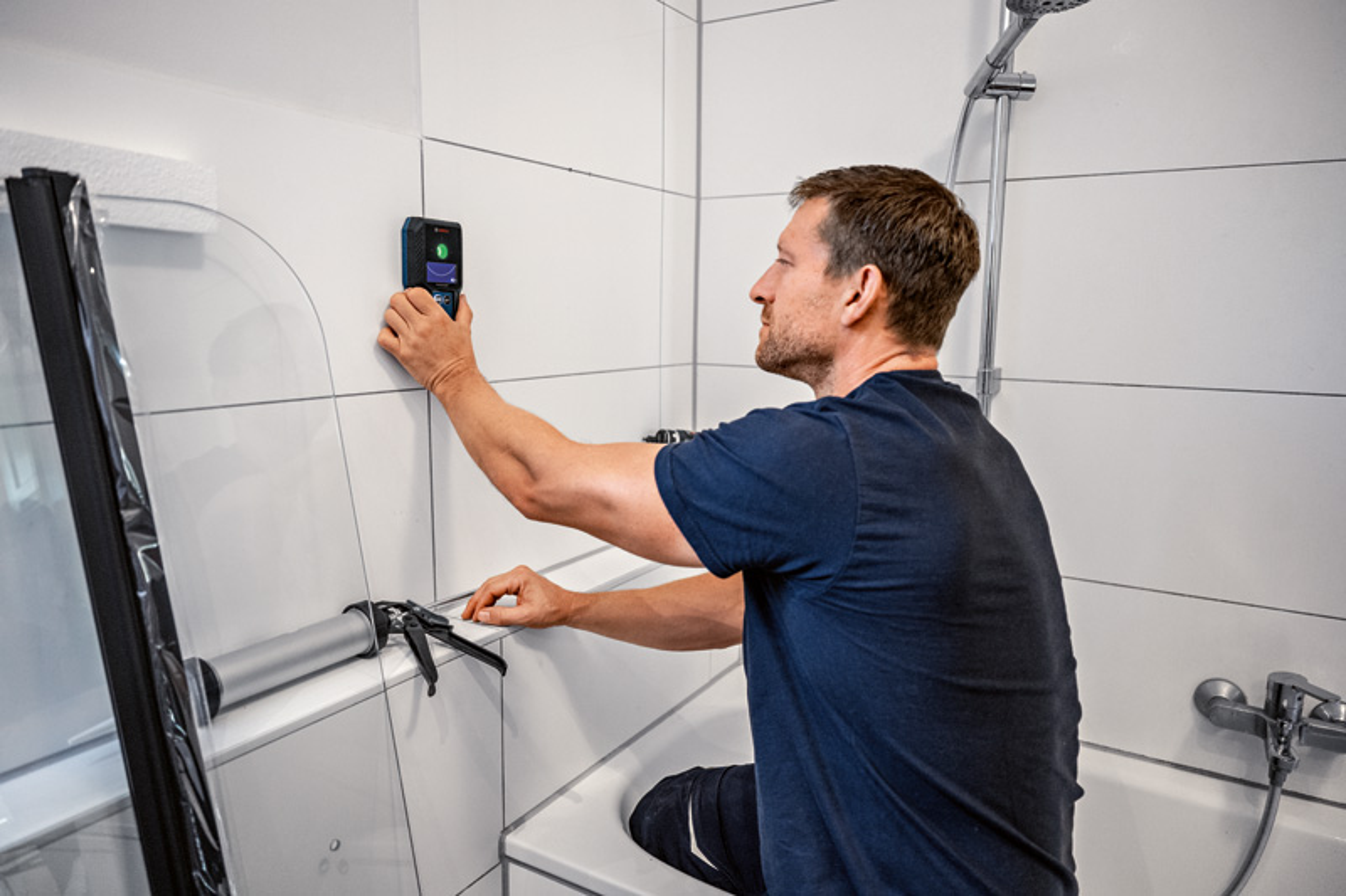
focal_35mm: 24
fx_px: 897
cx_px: 673
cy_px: 448
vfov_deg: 53.1
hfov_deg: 73.8
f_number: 2.8
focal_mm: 24
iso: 2000
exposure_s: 1/100
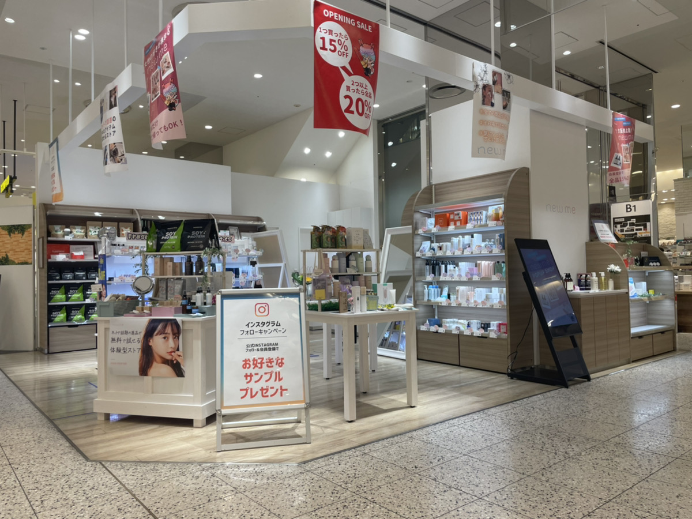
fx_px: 520
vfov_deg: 53.1
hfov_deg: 67.3
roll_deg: +1.6
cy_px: 260
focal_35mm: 26
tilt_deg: +2.3
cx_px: 346
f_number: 1.6
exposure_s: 1/128
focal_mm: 4.2
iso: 32
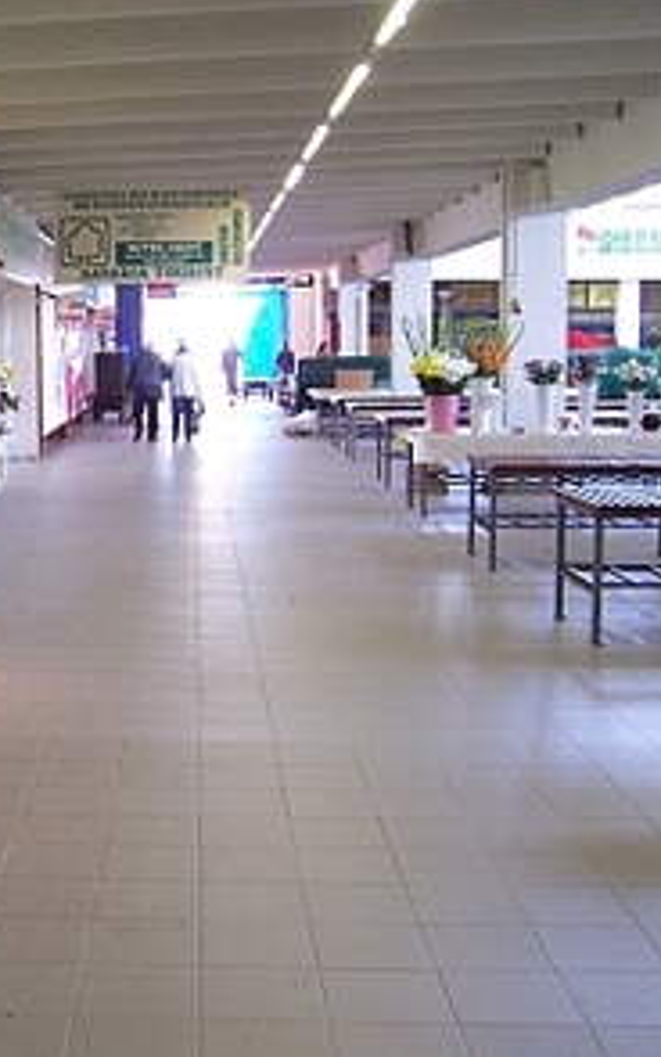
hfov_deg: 25.4
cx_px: 36
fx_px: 1411
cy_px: 521
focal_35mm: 49
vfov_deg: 41.0
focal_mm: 5.6
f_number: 2.7
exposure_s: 1/20
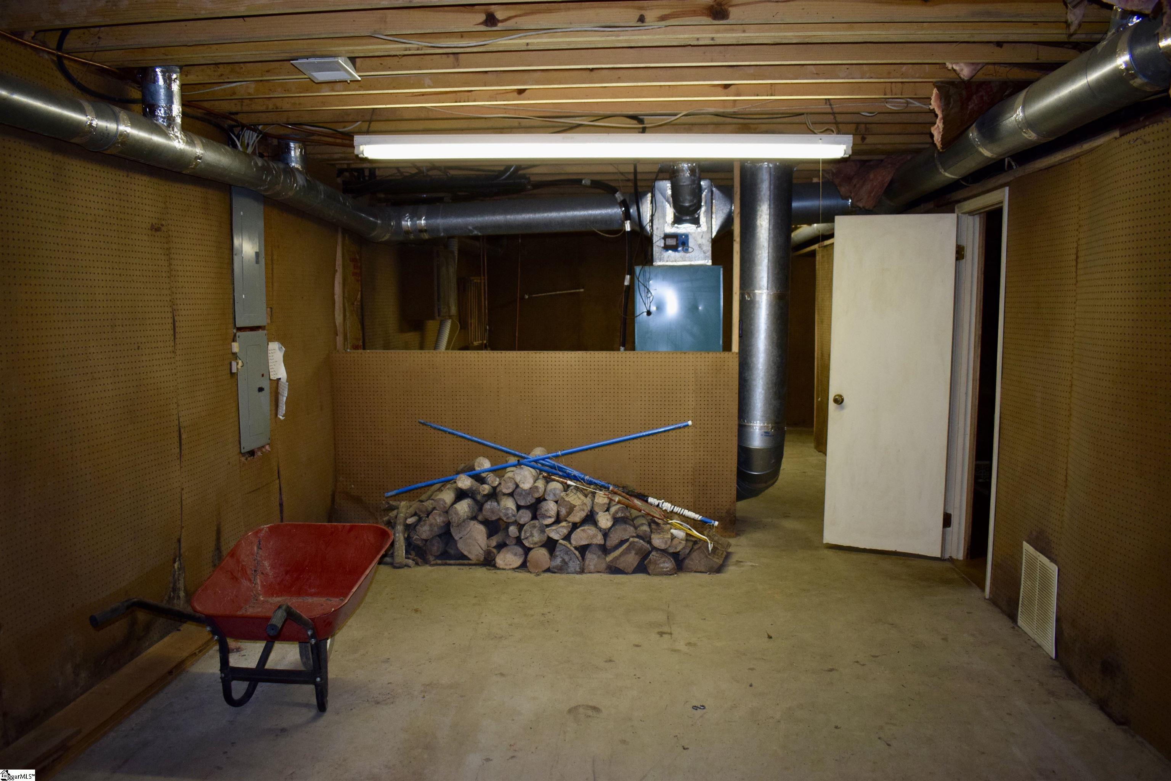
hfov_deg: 67.4
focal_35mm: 27
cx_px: 586
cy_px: 390
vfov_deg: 47.9
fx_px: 878
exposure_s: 1/60
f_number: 3.5
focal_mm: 18
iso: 1250
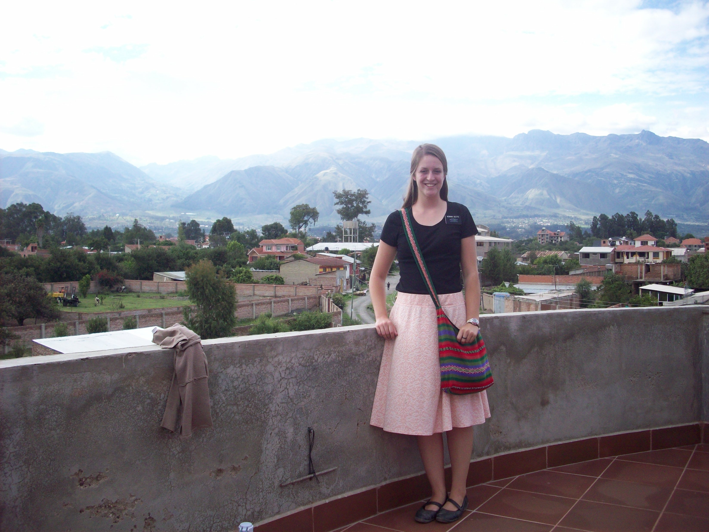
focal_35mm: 37
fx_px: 758
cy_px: 266
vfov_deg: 38.7
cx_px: 354
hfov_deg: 50.1
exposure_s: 1/527
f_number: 2.8
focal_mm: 6.2
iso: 80
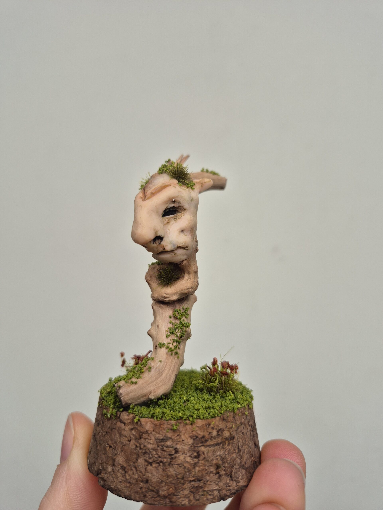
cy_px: 255
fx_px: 339
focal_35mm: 23
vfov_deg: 73.9
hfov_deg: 58.9
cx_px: 192
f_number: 1.8
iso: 50
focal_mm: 5.4
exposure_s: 1/180
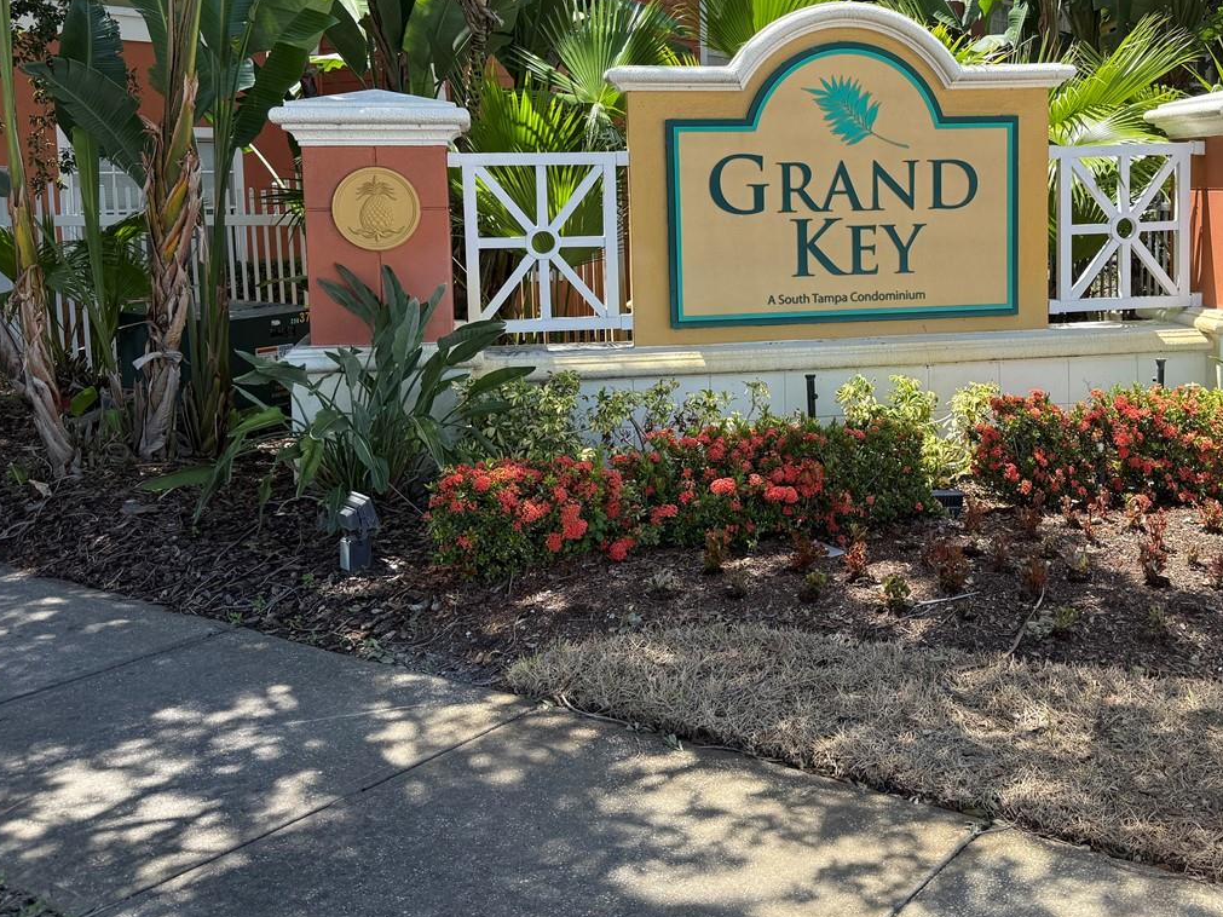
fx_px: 1342
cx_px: 781
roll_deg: +0.9
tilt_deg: -4.7
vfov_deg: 37.2
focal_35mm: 38
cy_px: 294
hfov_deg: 48.4
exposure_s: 1/1437
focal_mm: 6.76
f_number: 1.78
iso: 80
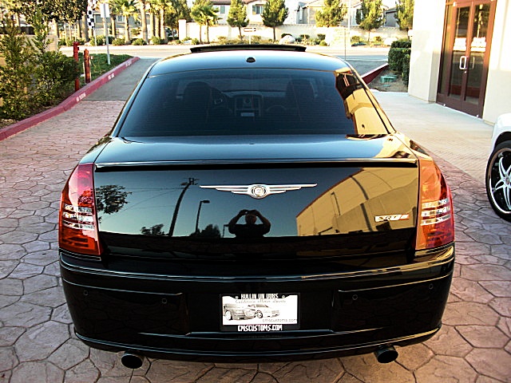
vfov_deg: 39.7
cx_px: 256
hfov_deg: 51.4
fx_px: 531
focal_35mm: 36
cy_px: 192
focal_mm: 6.3
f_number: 2.8
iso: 100
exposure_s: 1/80
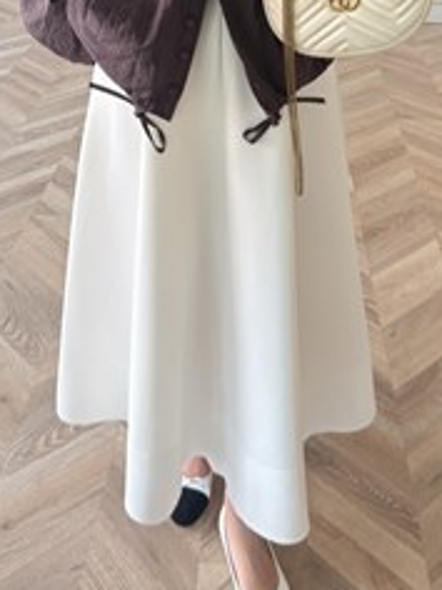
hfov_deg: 34.3
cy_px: 166
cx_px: 217
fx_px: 715
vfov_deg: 43.7
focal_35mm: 42
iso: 160
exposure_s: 1/121
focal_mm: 6.76
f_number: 1.78
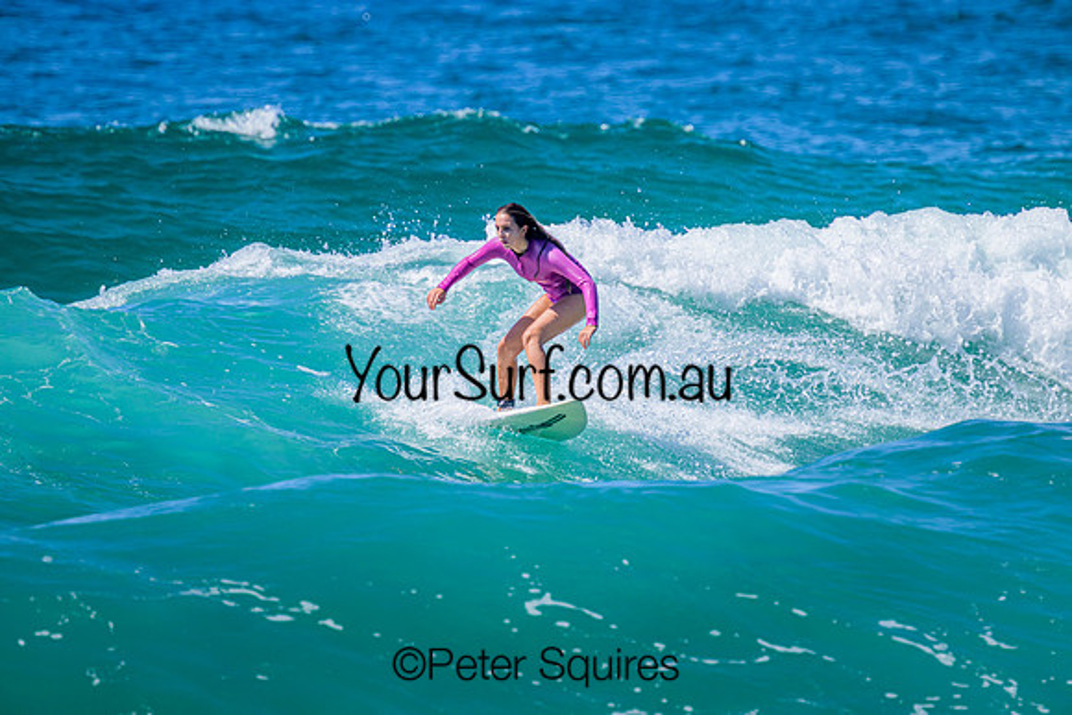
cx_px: 536
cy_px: 358
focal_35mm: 800
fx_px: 23827
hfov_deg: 2.6
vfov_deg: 1.7
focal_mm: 800
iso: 800
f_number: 11
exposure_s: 1/2000
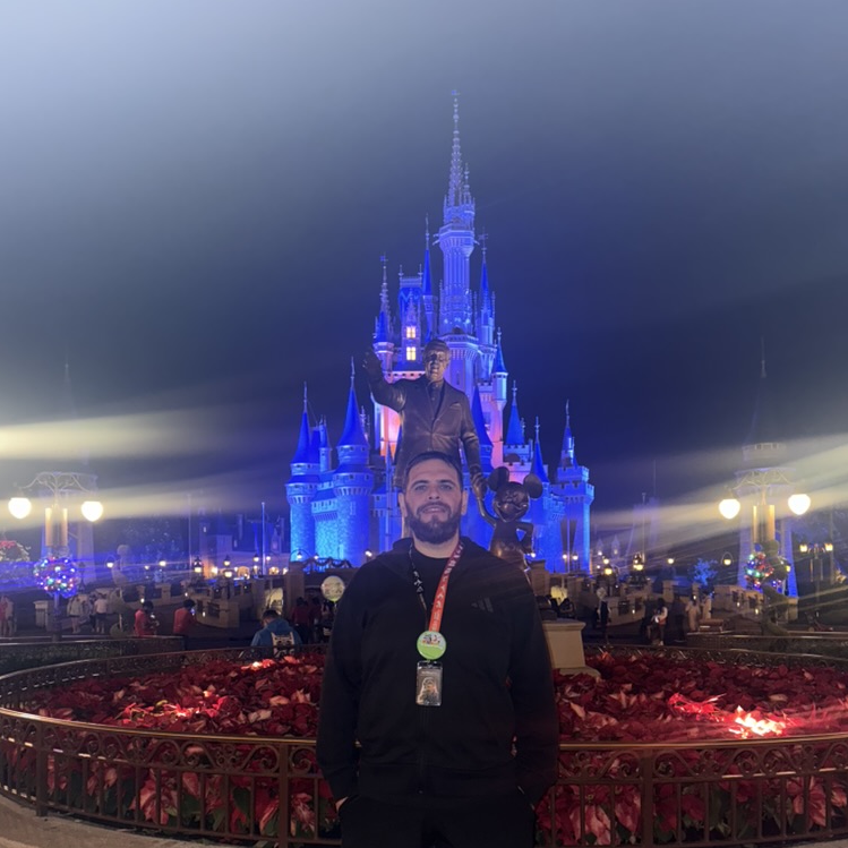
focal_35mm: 29
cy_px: 577
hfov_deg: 55.6
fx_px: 804
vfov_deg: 54.3
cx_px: 416
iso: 250
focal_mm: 6.76
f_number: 1.78
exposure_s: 1/4
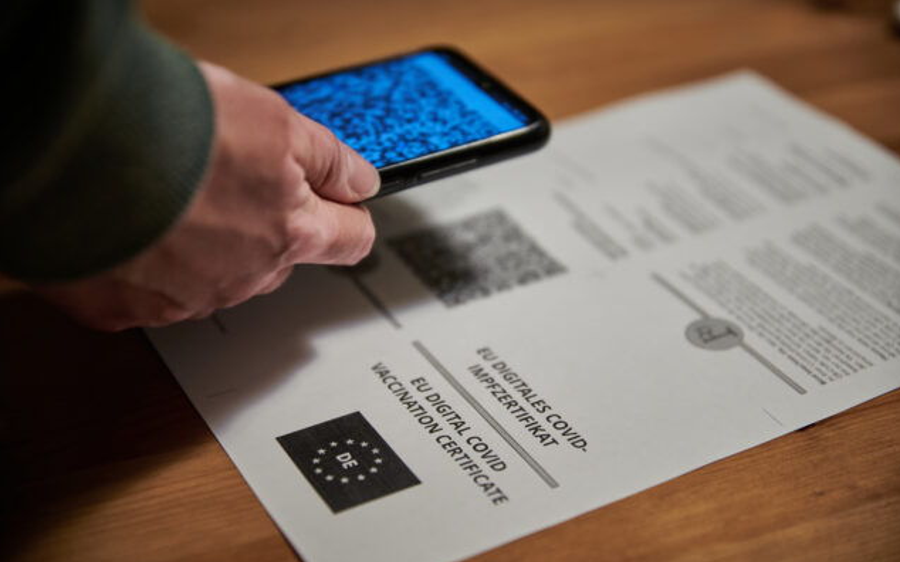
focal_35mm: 72
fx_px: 1766
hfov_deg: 28.6
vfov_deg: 18.1
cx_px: 453
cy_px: 290
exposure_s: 1/50
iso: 400
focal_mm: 70
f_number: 2.8
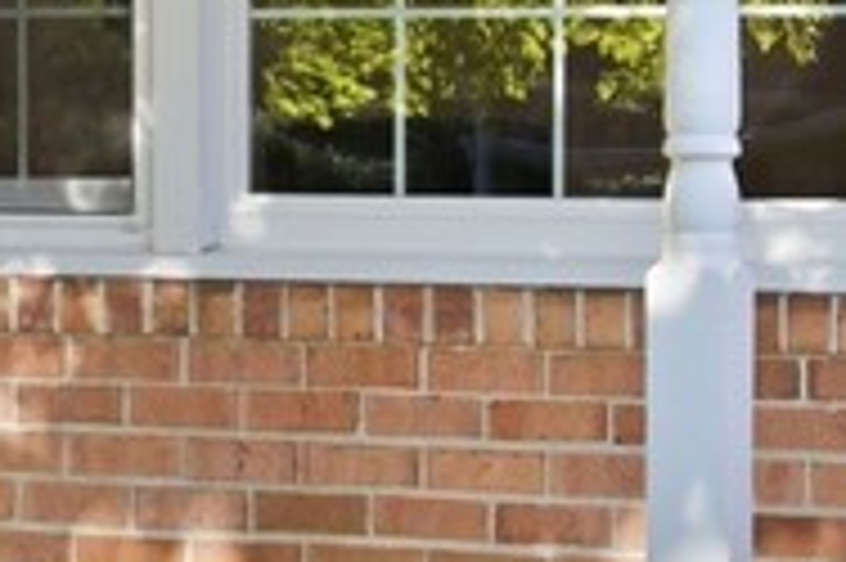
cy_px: 90
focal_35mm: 194
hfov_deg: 10.3
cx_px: -392
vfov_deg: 7.1
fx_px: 4552
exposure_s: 1/50
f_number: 7.1
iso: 200
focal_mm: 33.5
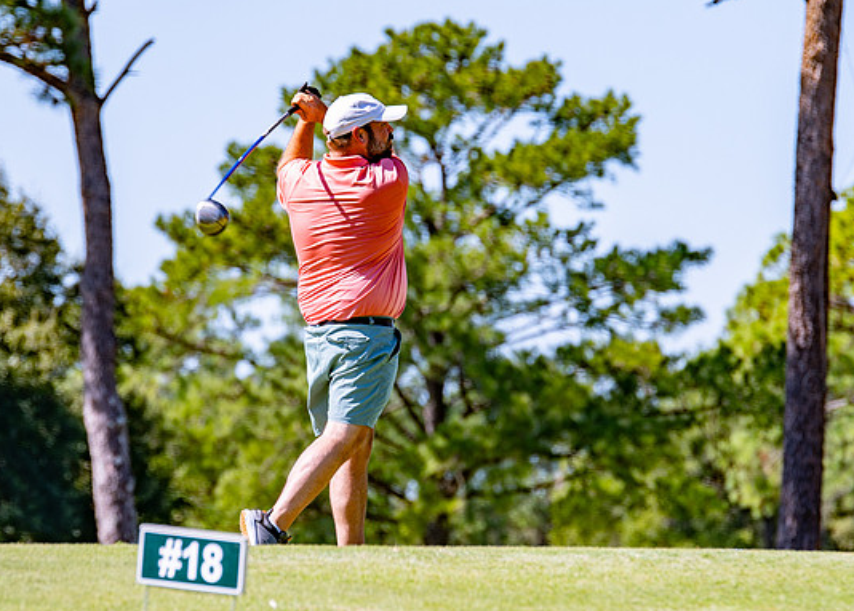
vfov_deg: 5.0
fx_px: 7037
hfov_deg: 6.9
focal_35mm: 290
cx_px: 386
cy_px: 329
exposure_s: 1/640
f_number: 4
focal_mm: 175
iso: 100
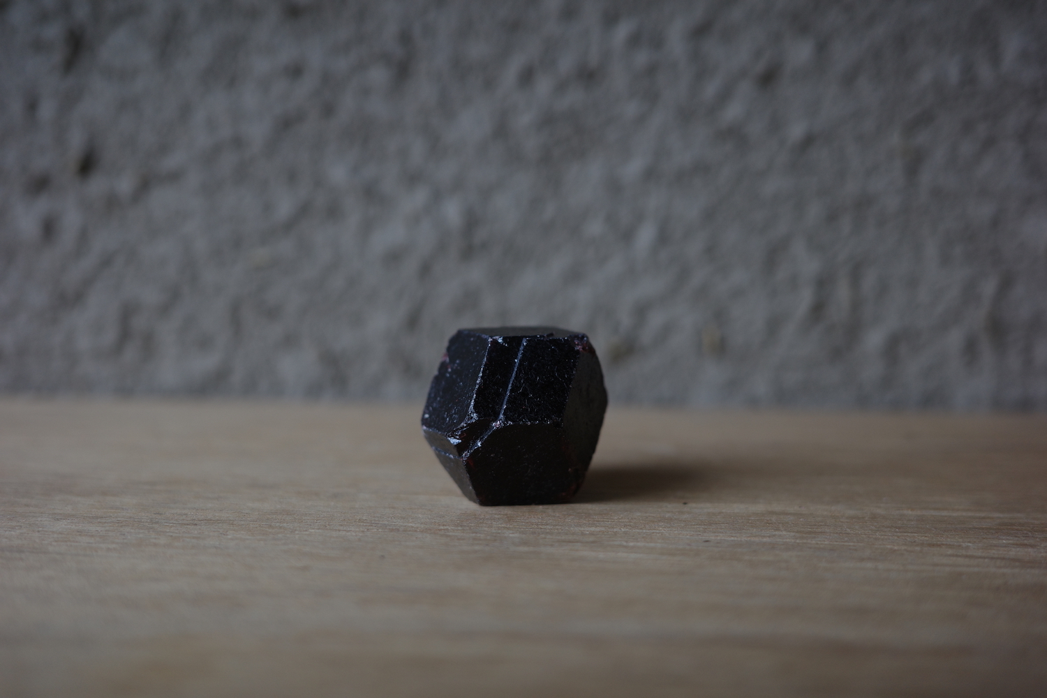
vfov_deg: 33.4
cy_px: 349
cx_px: 524
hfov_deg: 48.5
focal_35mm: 40
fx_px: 1163
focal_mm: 26
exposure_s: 1/125
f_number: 2.8
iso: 200
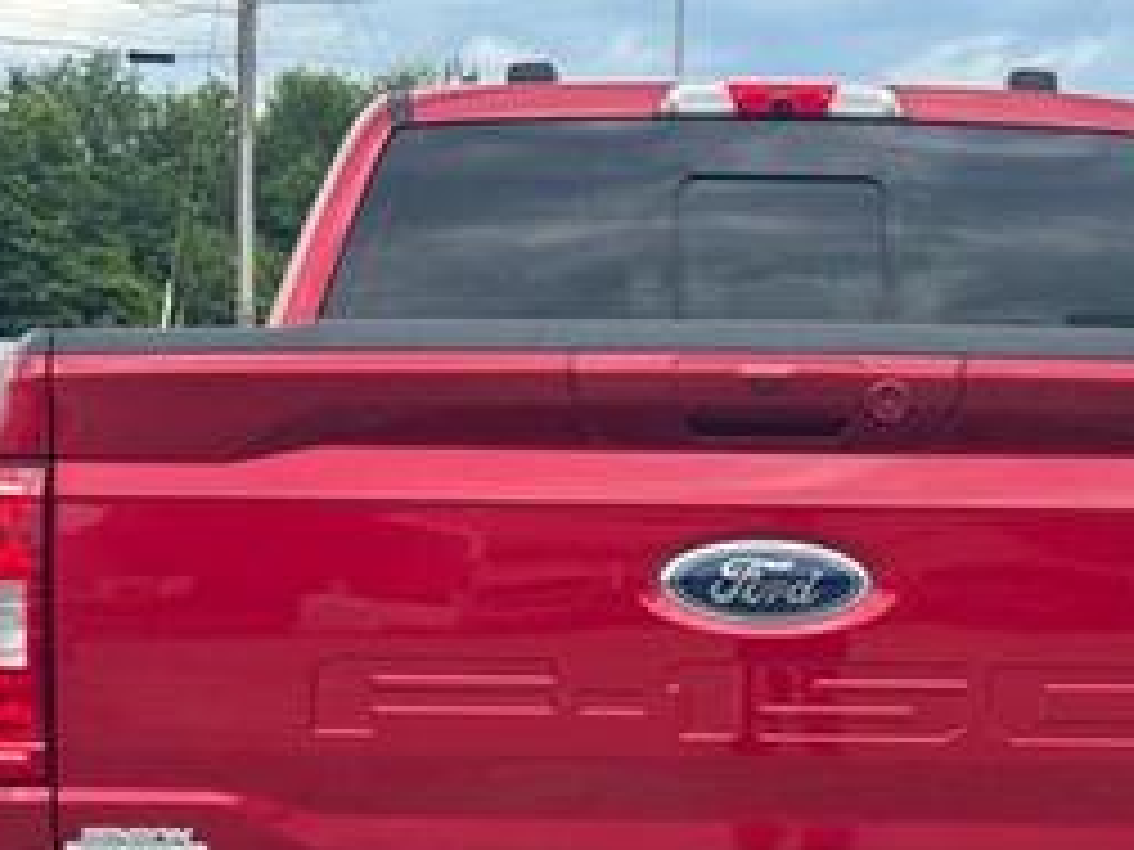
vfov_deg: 15.3
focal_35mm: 96
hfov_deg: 20.3
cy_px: 670
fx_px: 3145
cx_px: 806
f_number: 1.78
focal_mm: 6.76
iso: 64
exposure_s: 1/1263
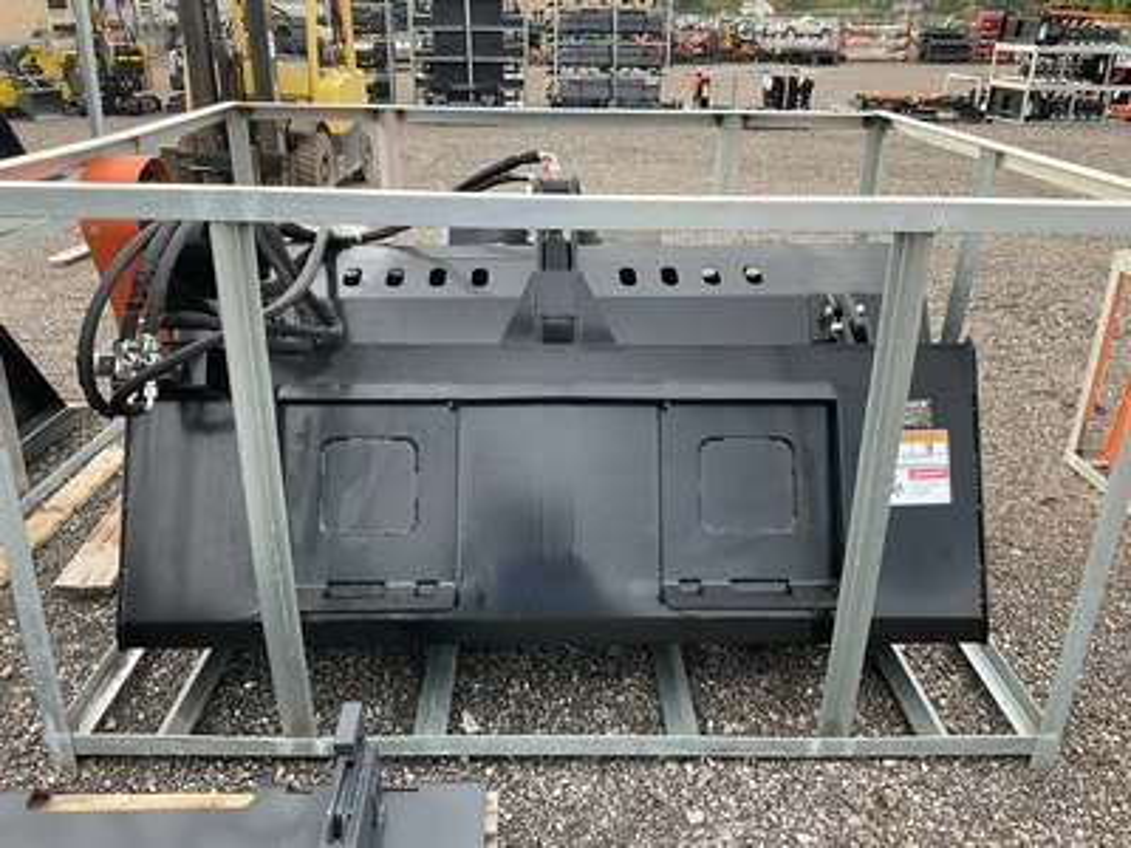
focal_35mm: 29
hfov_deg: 61.7
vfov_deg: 48.2
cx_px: 566
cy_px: 424
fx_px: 948
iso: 20
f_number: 1.8
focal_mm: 3
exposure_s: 1/122
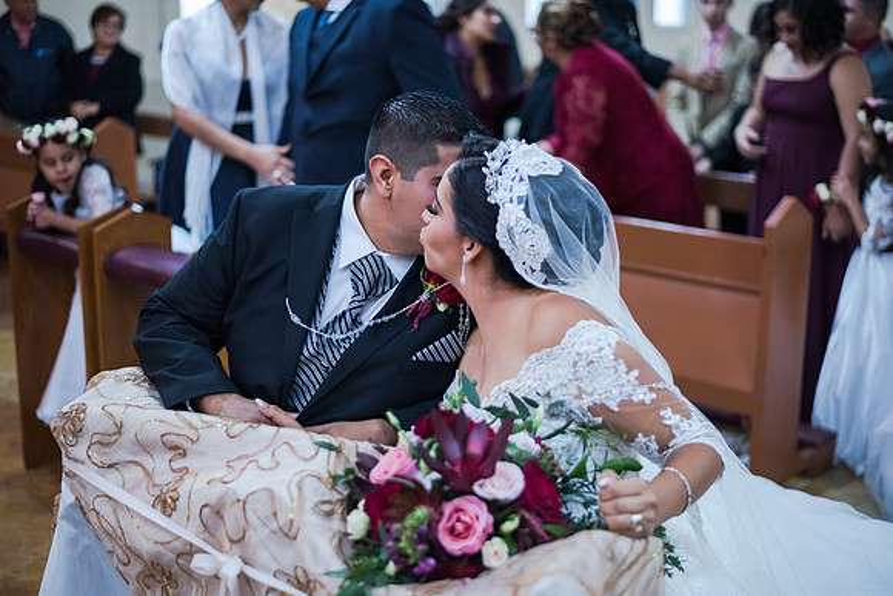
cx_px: 446
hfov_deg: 39.6
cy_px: 298
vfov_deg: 27.0
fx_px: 1241
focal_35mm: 50
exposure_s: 1/200
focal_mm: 50
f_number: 1.8
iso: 1600
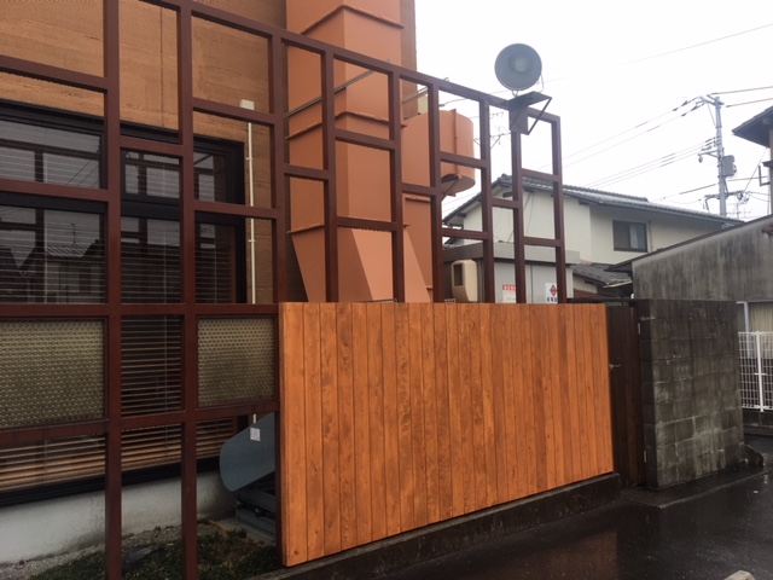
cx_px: 386
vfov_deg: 48.2
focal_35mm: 29
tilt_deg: +2.3
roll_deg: +0.7
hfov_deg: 61.7
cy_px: 290
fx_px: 648
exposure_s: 1/120
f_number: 2.2
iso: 25
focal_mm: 4.15
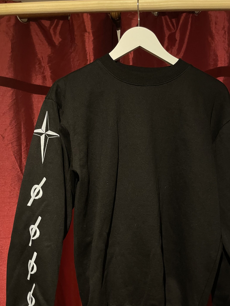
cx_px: 131
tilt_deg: -1.1
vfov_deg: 56.3
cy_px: 186
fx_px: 283
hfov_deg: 44.1
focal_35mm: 32
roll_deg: +0.3
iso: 400
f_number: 1.6
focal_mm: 4.2
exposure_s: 1/33
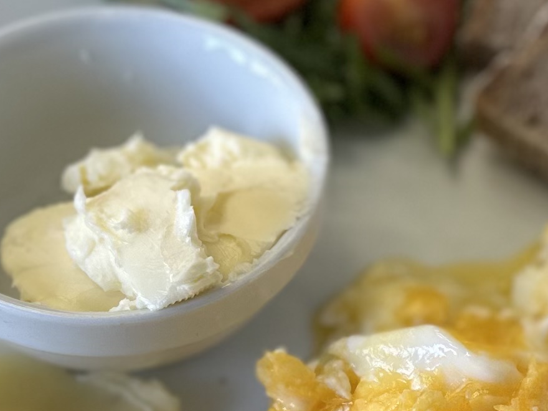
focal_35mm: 110
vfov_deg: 13.5
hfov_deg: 17.8
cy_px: 243
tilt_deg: -48.1
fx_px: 1741
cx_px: 419
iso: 100
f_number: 1.78
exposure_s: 1/100
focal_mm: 6.86
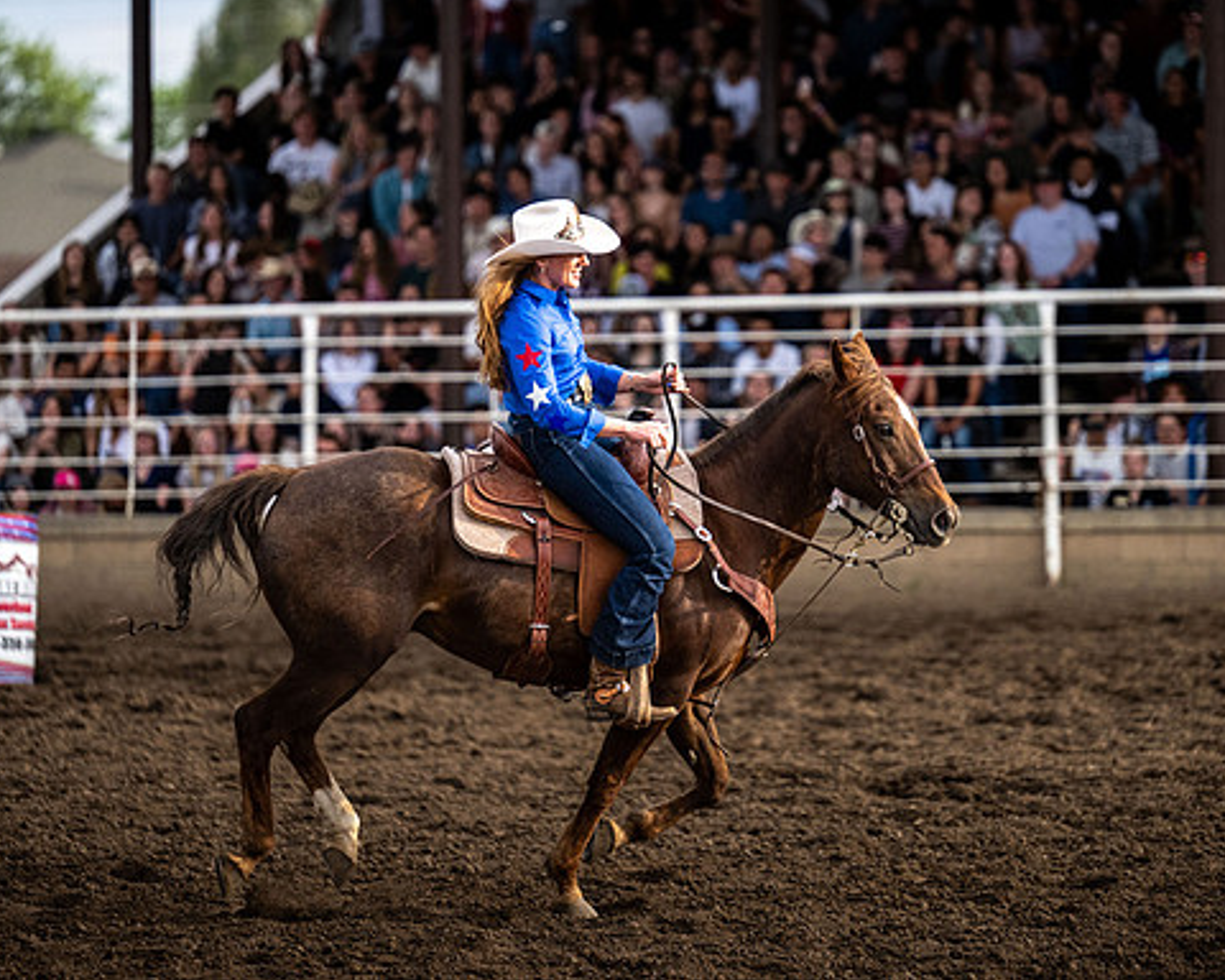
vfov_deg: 7.3
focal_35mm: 213
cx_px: 644
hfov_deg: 9.1
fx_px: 7722
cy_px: 421
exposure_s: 1/8000
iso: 1250
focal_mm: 165
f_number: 2.8
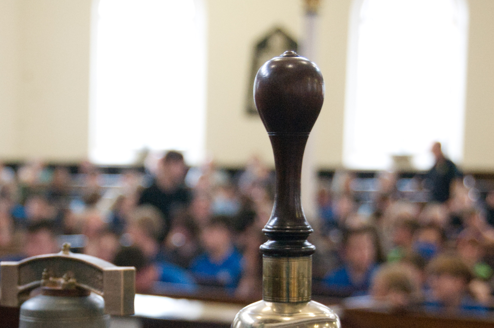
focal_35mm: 88
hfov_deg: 23.0
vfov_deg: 15.4
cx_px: 138
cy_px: 266
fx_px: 1206
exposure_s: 1/30
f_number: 4.2
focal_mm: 36
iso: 1000
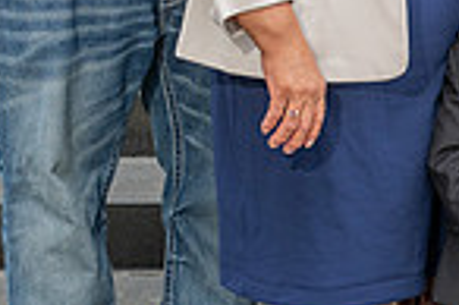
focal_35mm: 147
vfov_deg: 9.0
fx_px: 1872
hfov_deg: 12.8
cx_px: 799
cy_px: -171
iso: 200
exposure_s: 1/200
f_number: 5.6
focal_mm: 37
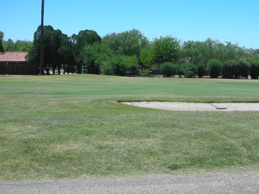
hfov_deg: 32.4
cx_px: 175
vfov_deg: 24.8
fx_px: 441
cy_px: 114
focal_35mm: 59
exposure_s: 1/97.6
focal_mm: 5.8
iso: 50
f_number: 8.5
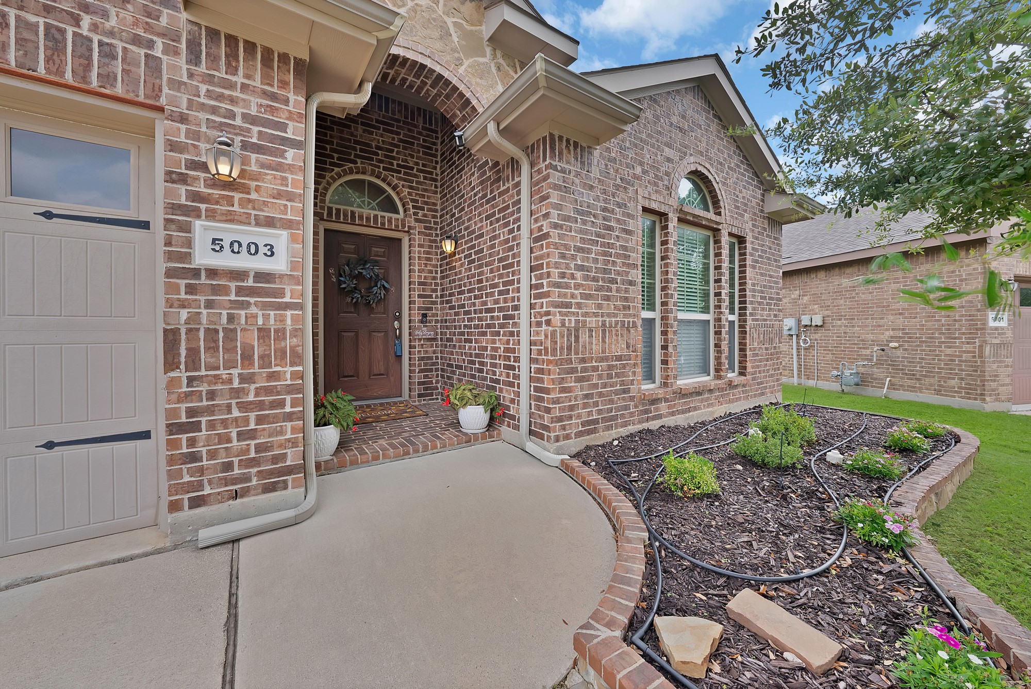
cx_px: 516
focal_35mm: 12
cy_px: 344
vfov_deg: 90.1
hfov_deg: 112.6
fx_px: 344
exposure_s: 1/60
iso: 640
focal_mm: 12
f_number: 9
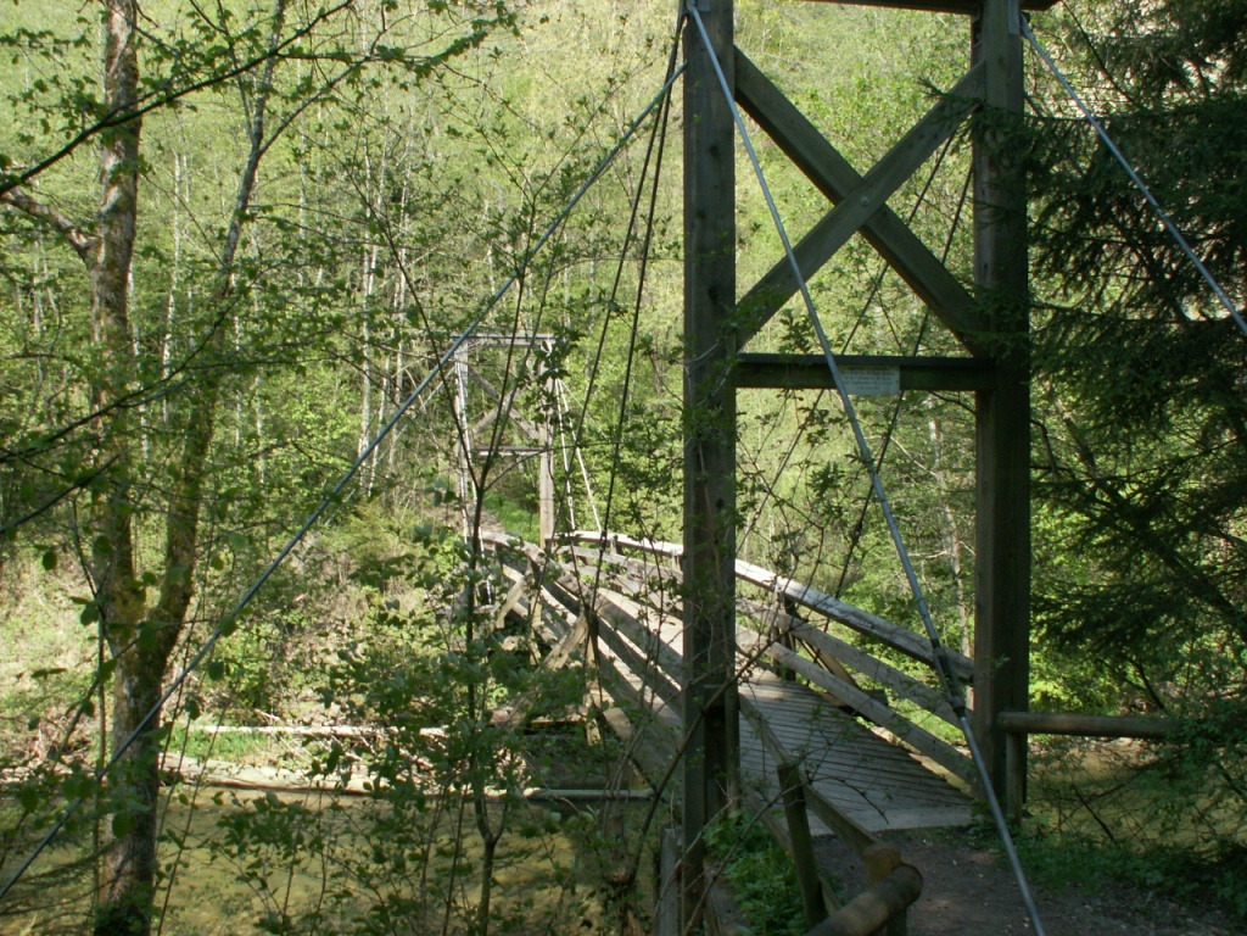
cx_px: 624
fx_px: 1261
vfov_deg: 40.7
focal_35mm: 35
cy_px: 468
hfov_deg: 52.6
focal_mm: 5.86
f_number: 4.5
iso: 50
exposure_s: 1/100
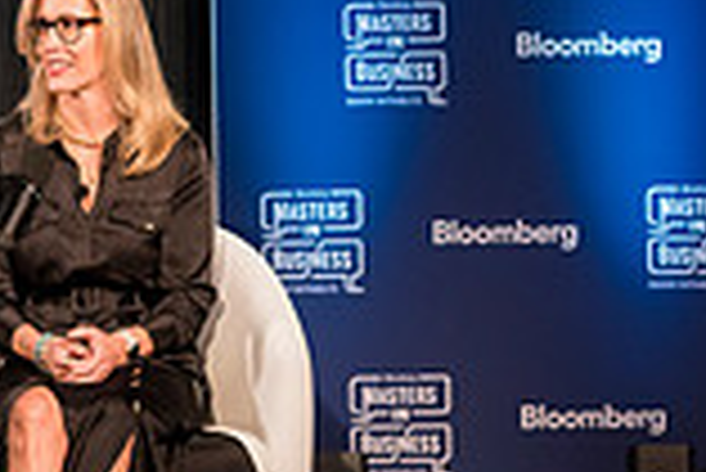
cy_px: 69
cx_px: 62
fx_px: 5418
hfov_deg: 7.4
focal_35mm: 276
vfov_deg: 5.0
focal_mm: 70
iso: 1250
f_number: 2.8
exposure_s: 1/125
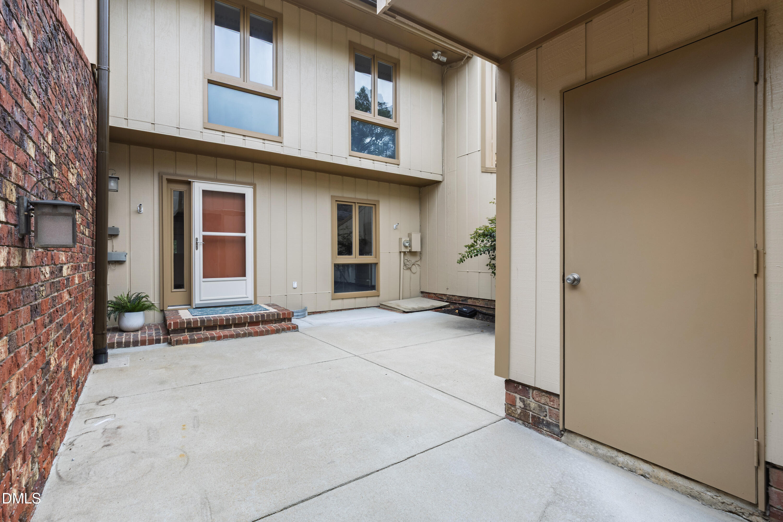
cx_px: 392
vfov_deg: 77.3
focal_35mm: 15
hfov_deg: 100.4
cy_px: 261
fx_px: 326
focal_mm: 10
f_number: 8
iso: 100
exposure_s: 1/25
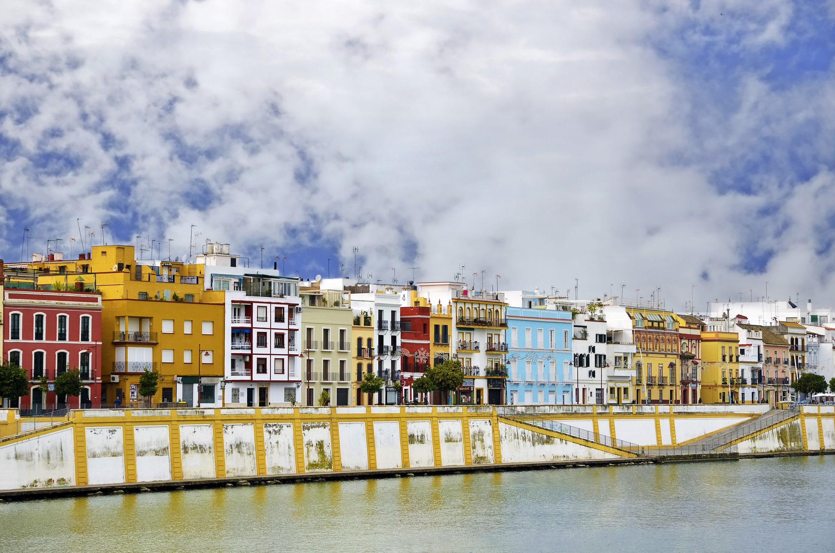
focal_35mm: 93
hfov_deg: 22.0
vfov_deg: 14.6
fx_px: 2153
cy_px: 276
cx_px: 418
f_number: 8
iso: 200
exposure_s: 1/400
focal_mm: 62
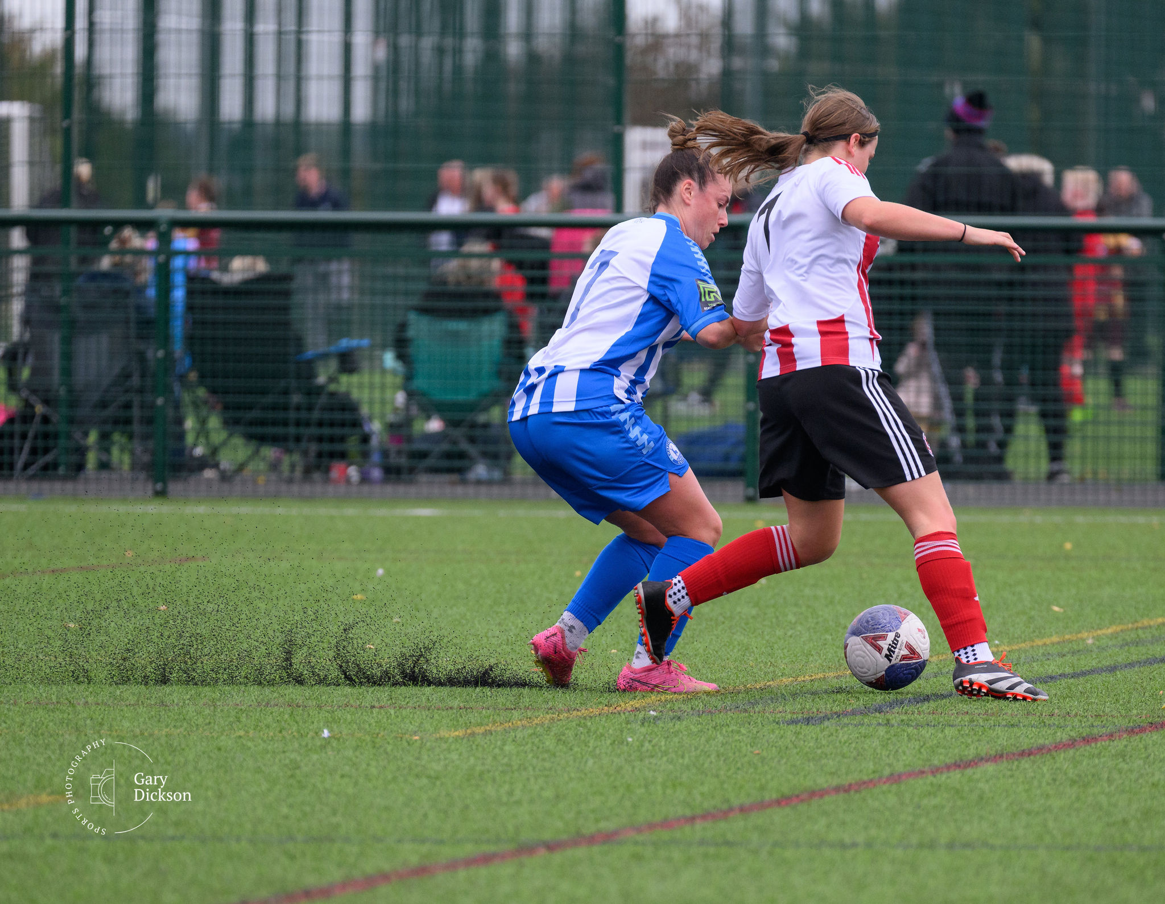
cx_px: 650
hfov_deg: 3.8
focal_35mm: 518
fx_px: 17637
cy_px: 648
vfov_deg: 2.9
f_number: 5.3
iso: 1250
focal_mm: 320
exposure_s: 1/1250
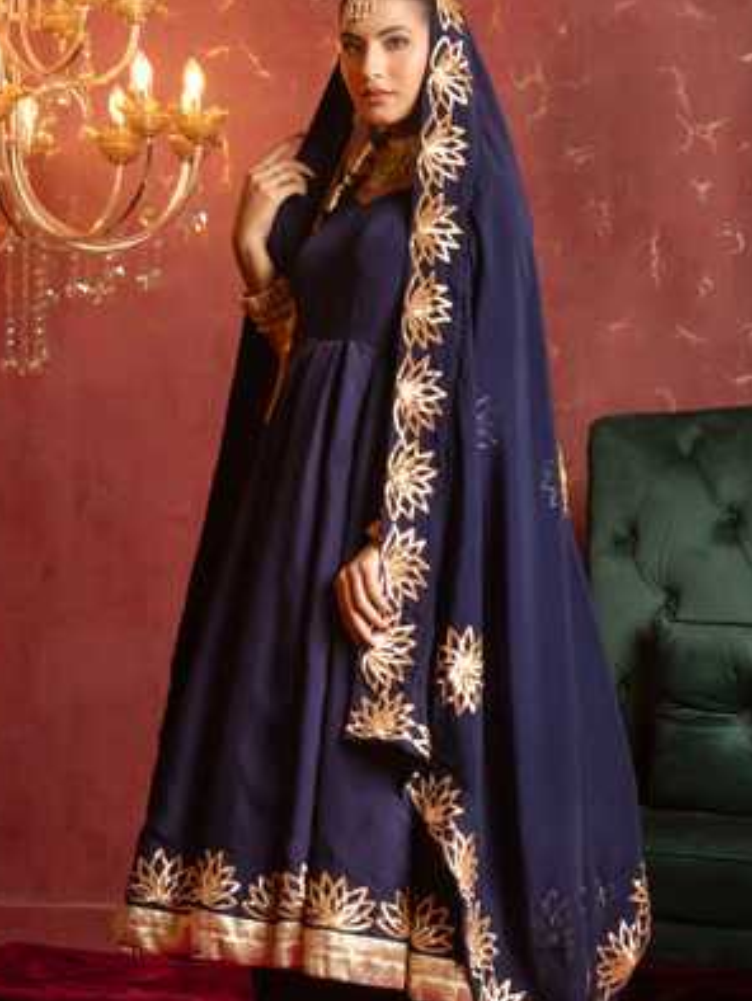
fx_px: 1852
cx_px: 409
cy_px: 578
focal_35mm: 64
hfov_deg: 22.9
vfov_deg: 30.2
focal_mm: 50
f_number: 7.1
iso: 400
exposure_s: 1/160
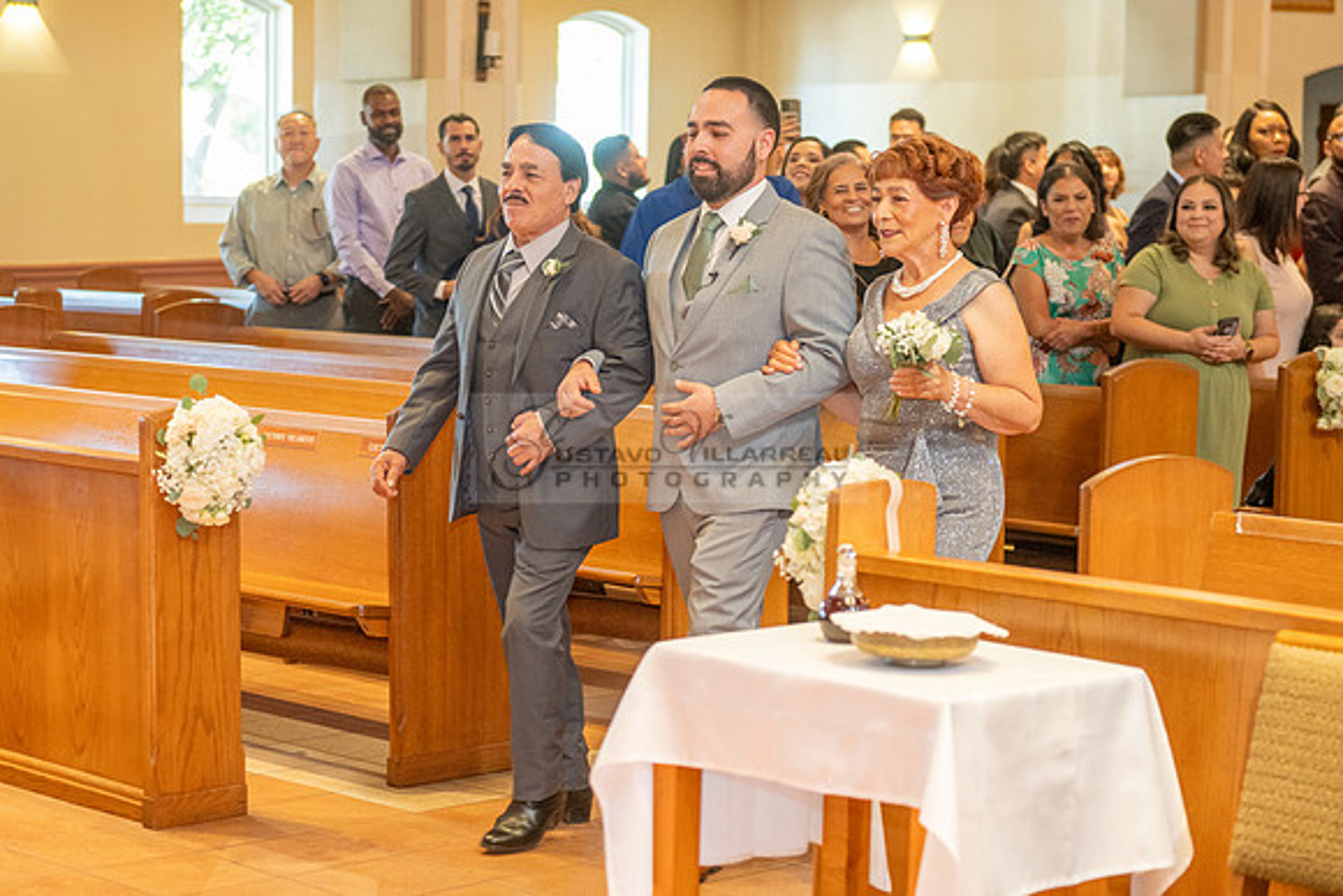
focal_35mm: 81
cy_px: 521
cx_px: 562
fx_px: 3037
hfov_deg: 24.9
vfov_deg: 16.8
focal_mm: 70
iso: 1600
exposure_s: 1/160
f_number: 2.8
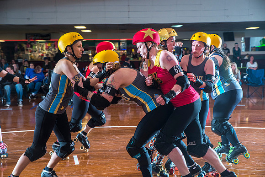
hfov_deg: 35.6
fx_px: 412
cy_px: 88
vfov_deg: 24.2
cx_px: 132
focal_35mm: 56
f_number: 5.6
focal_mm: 56
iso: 800
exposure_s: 1/160
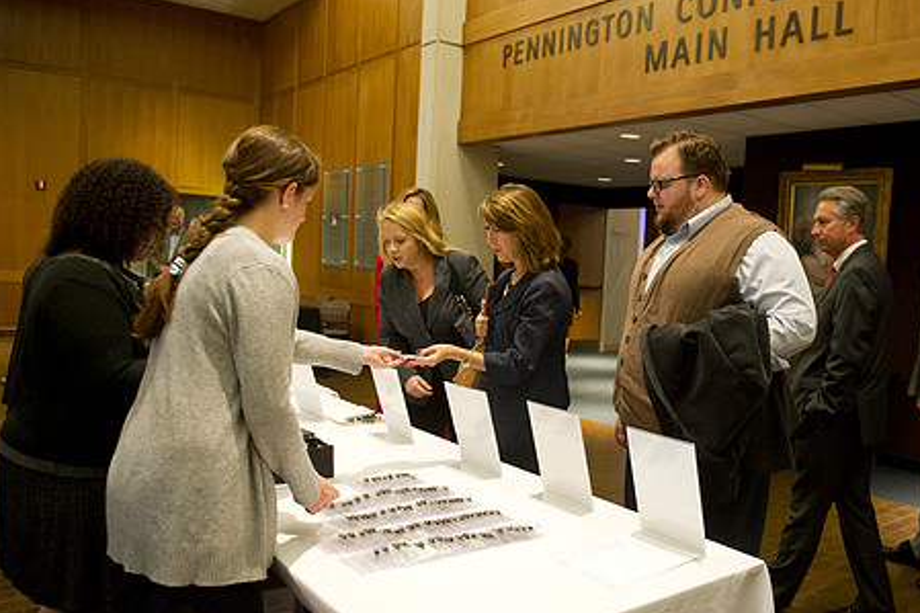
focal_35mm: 31
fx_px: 792
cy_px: 324
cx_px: 586
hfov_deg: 59.4
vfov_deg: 42.3
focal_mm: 24
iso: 2500
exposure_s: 1/80
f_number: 2.8
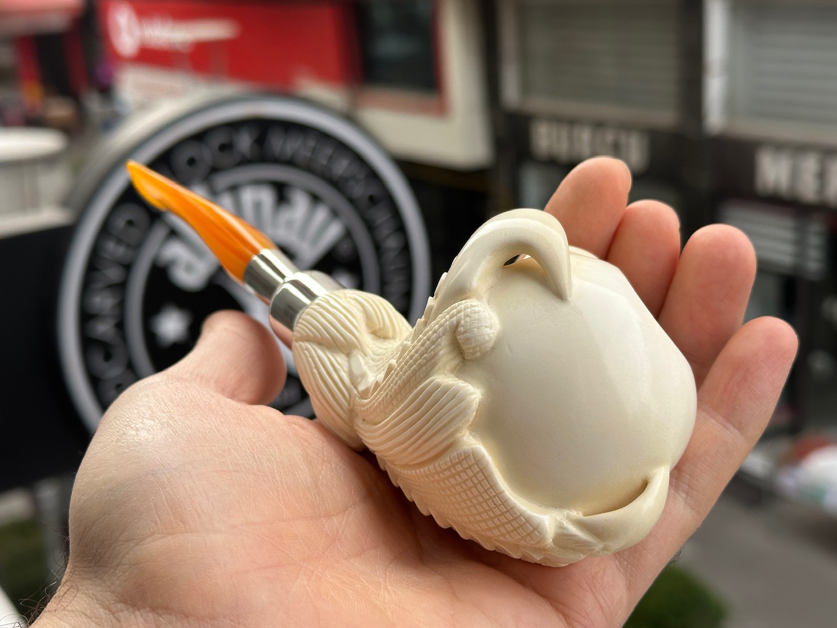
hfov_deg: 39.7
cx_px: 418
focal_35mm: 48
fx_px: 1161
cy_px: 314
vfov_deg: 30.3
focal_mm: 6.86
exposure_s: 1/816
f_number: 1.78
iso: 64
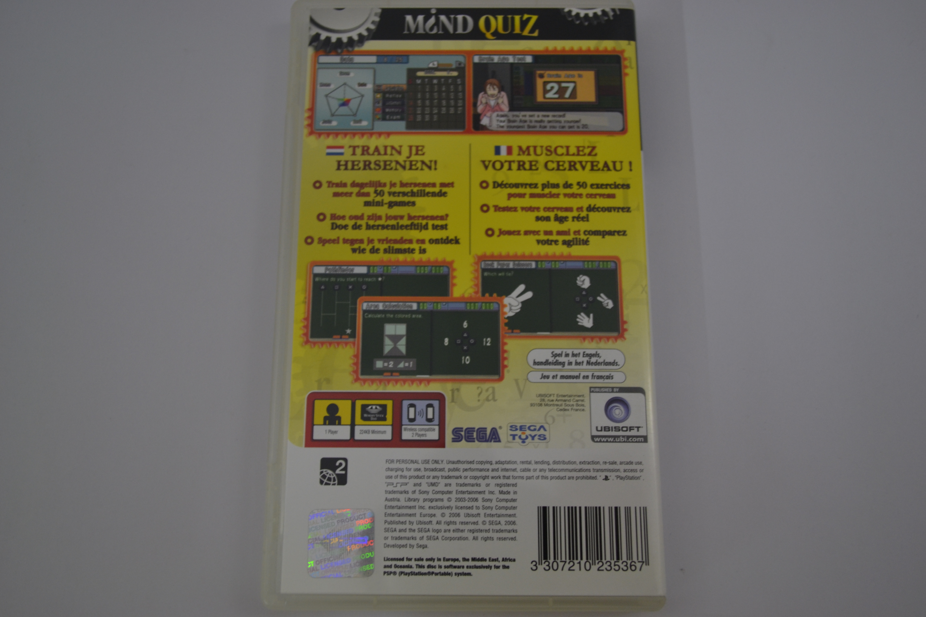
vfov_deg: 40.0
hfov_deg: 57.2
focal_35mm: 33
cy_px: 308
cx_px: 463
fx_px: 849
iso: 400
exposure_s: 1/30
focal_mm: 22
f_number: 4
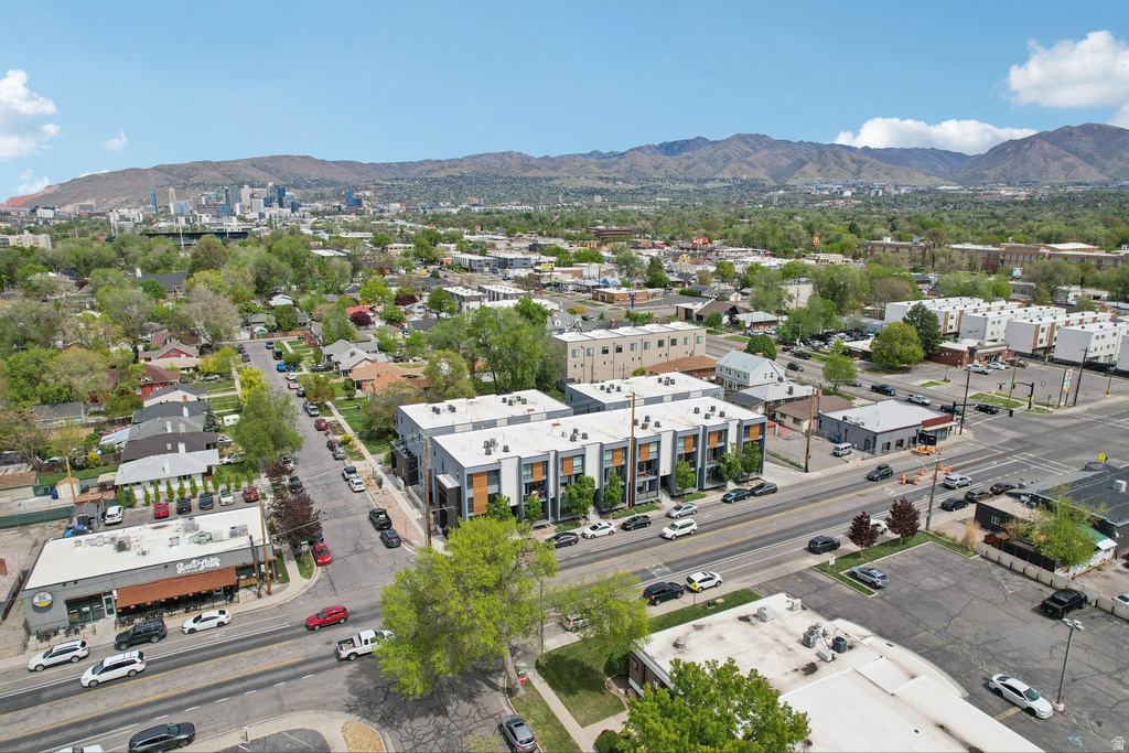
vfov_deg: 57.2
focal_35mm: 22
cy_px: 376
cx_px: 564
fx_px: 690
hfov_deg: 78.6
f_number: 2.8
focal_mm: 8.4
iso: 140
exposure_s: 1/4000
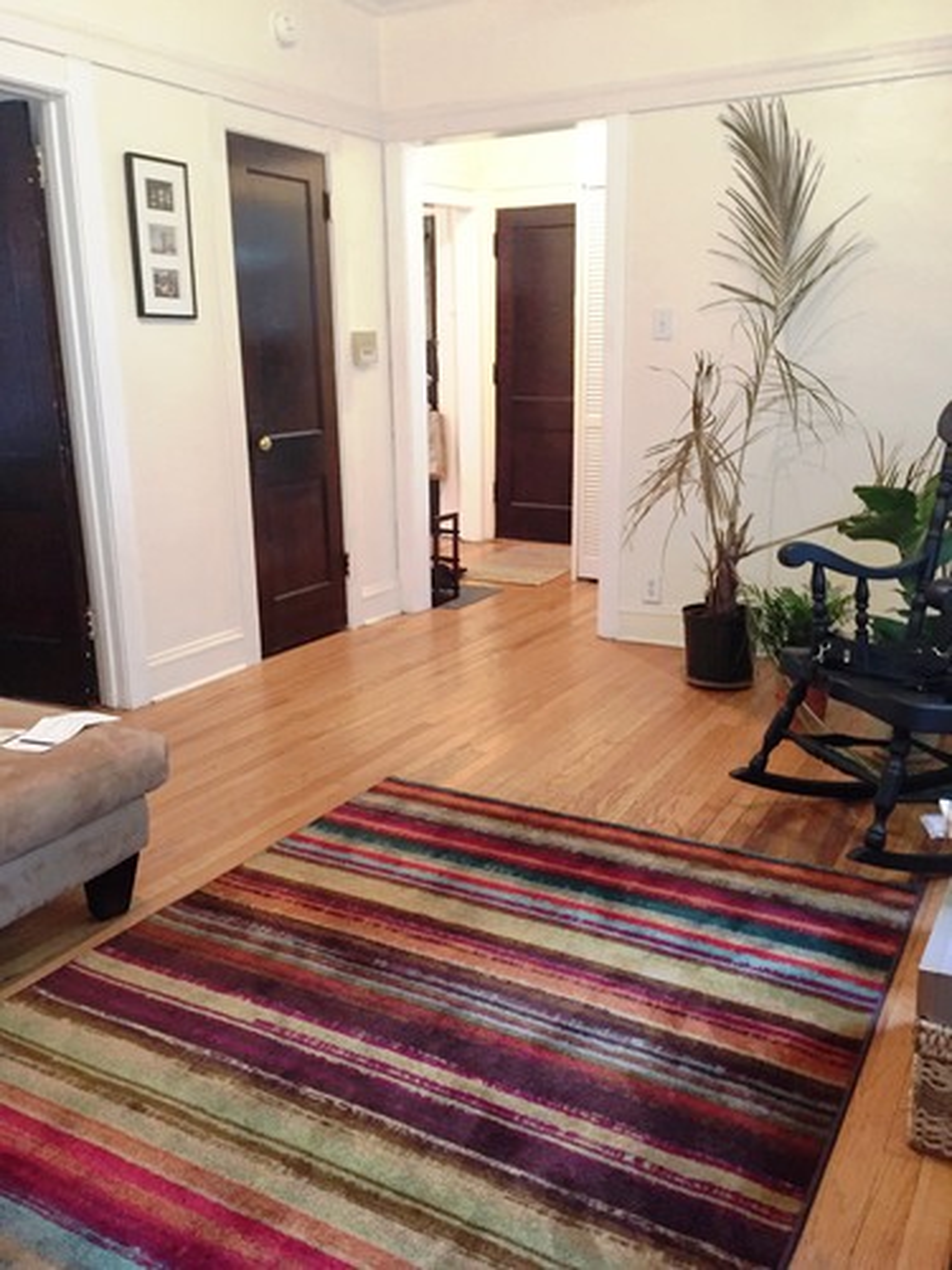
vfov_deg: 61.7
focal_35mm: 29
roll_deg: +1.1
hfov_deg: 48.2
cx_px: 476
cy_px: 635
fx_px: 1063
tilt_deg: -13.9
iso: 250
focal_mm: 4.15
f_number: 2.2
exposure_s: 1/15
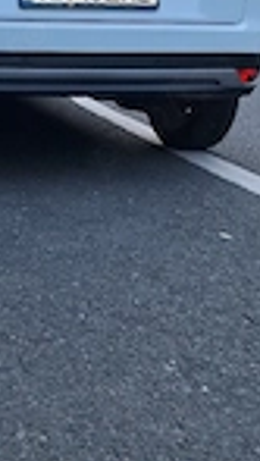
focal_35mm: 68
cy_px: 132
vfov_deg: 30.6
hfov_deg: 17.4
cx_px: 9
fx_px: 831
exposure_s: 1/250
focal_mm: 5.54
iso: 40
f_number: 1.8
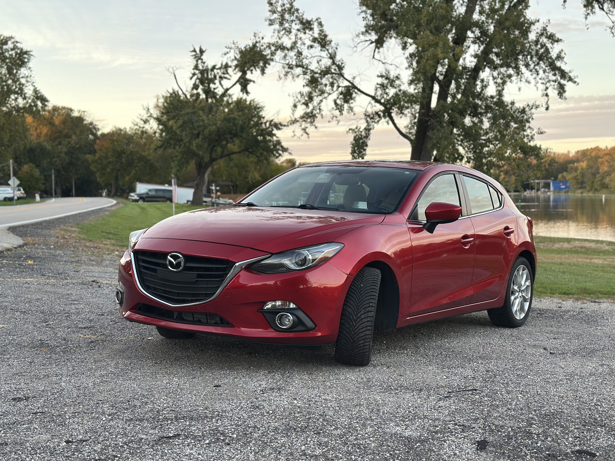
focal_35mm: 48
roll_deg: +1.6
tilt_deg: -2.9
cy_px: 230
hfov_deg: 39.7
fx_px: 853
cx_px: 308
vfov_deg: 30.3
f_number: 1.78
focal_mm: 6.86
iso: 125
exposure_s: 1/138
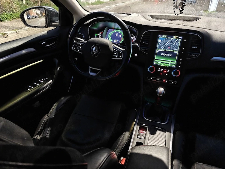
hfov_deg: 73.9
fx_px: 149
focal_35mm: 23
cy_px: 84
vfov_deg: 58.9
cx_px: 112
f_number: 1.6
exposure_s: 1/10
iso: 5000
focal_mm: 6.06
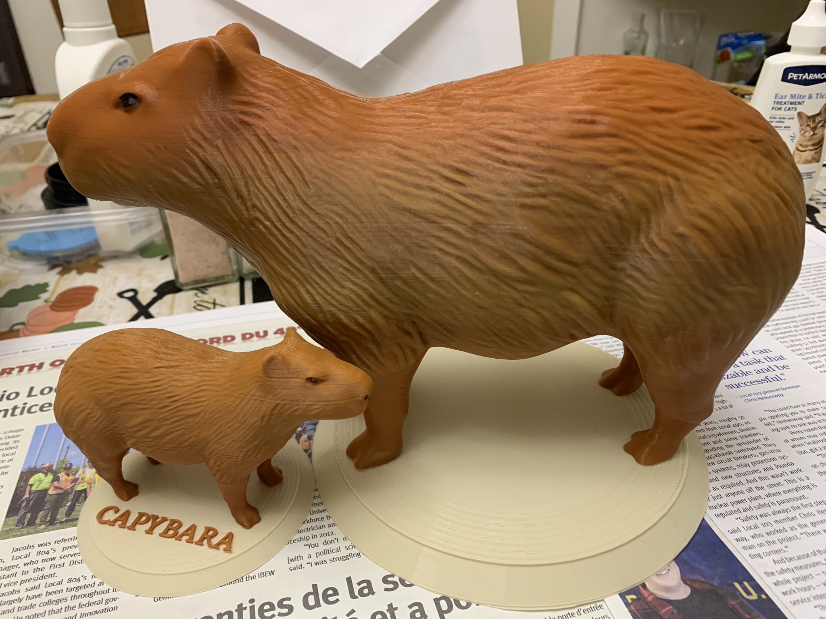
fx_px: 620
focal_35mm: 26
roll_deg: +1.1
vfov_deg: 53.1
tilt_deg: -32.5
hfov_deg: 67.3
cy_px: 310
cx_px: 413
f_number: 1.8
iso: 250
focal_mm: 4.25
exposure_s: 1/60
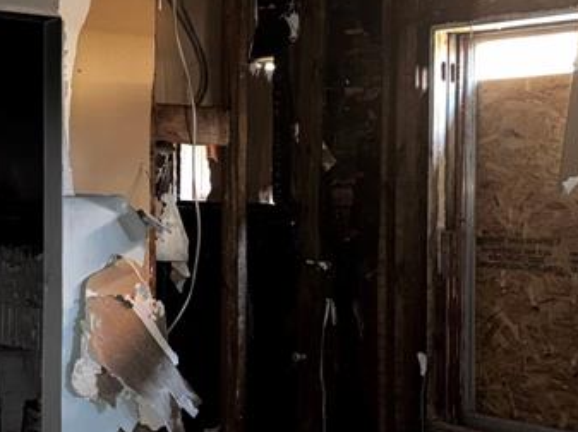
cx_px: 117
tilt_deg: -2.3
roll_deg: -0.6
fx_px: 1218
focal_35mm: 73
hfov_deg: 26.2
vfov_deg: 20.1
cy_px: 199
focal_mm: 6.76
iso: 320
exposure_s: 1/5
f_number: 1.78
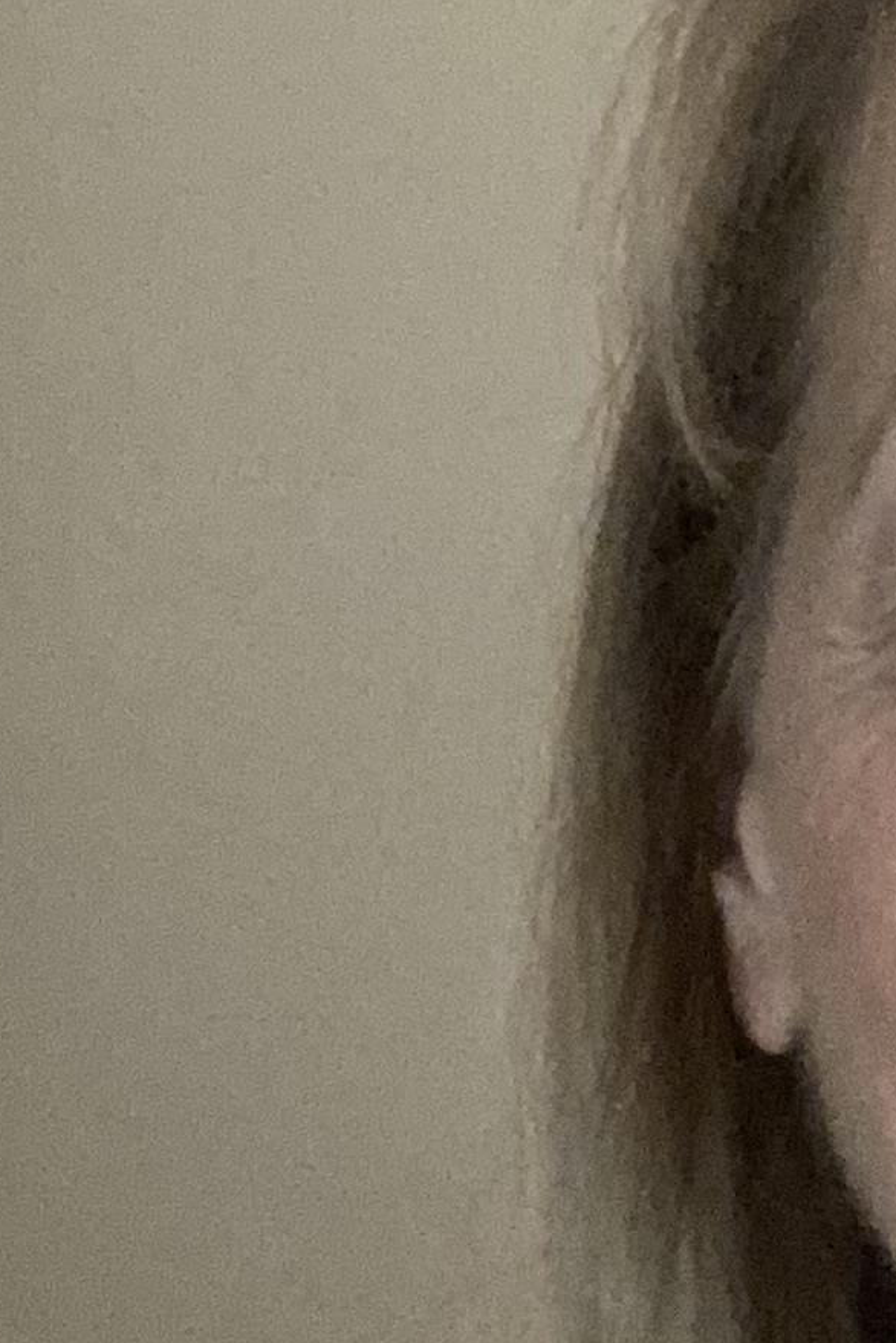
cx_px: 1213
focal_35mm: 117
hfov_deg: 11.4
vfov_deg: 17.5
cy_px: 805
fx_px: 4368
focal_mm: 2.87
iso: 320
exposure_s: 1/34
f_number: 2.2
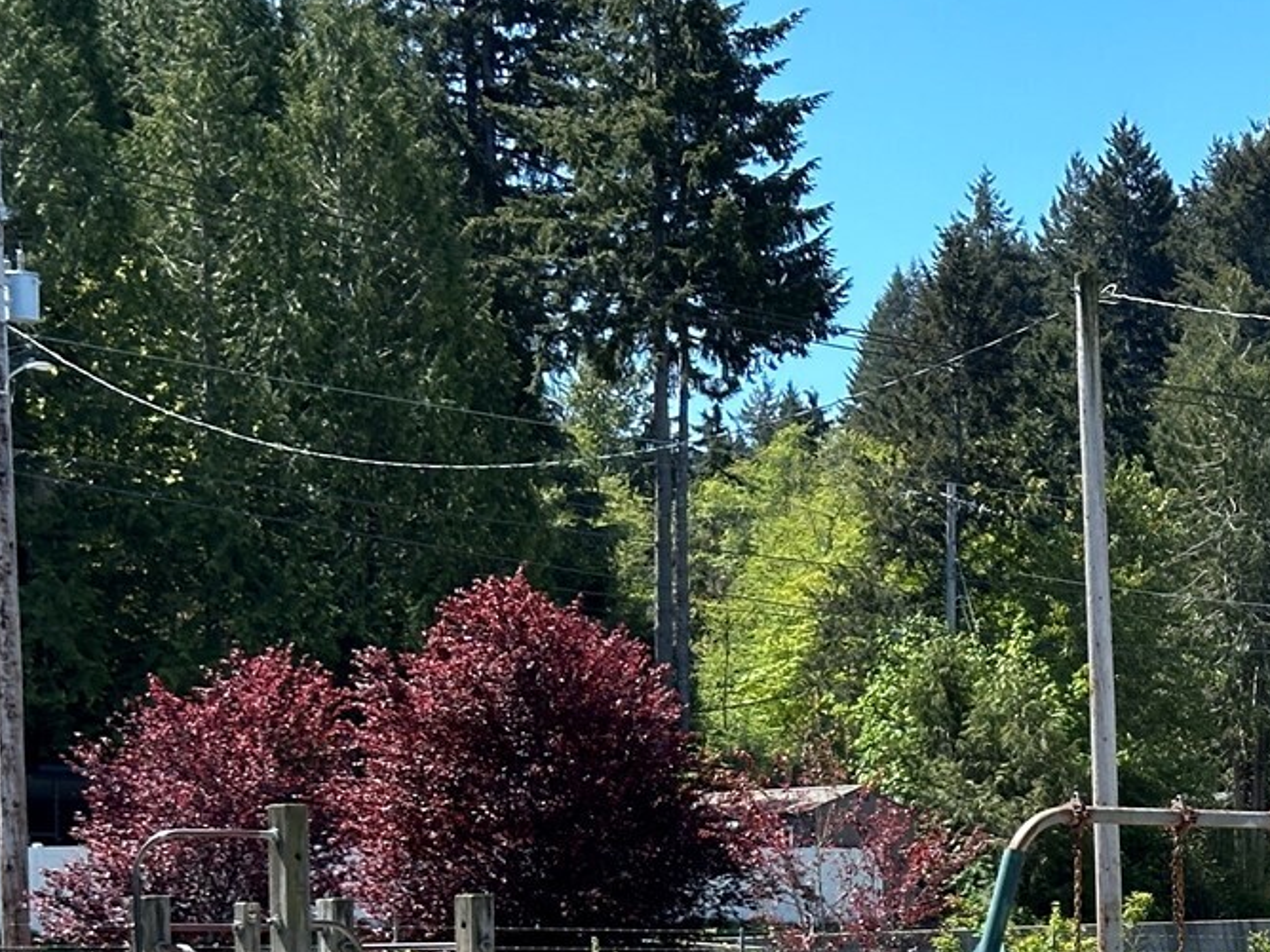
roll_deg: +0.4
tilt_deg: -1.5
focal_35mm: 115
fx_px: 4219
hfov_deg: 16.6
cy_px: 1096
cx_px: 1416
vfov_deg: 12.6
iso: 64
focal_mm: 6.86
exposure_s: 1/2070
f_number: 1.78
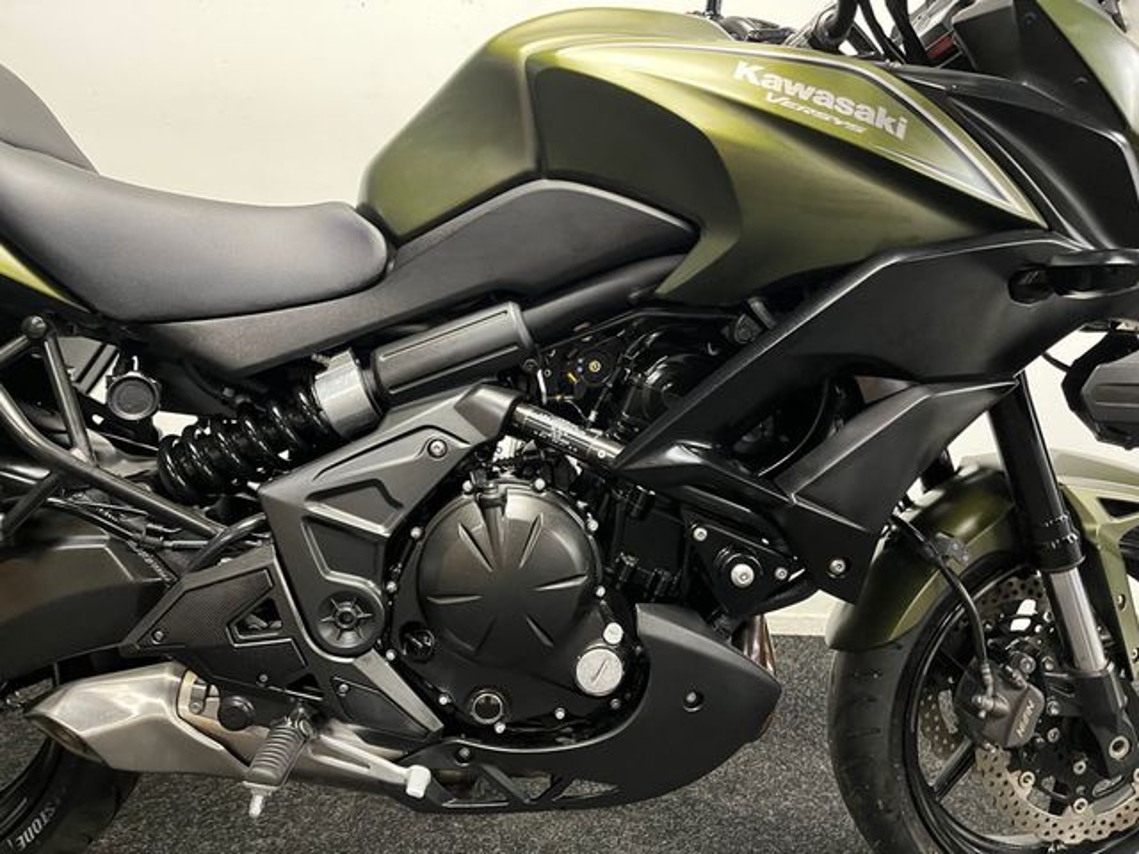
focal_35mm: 26
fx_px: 856
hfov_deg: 67.3
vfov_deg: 53.1
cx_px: 570
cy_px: 427
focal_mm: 5.1
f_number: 1.6
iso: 500
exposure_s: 1/33
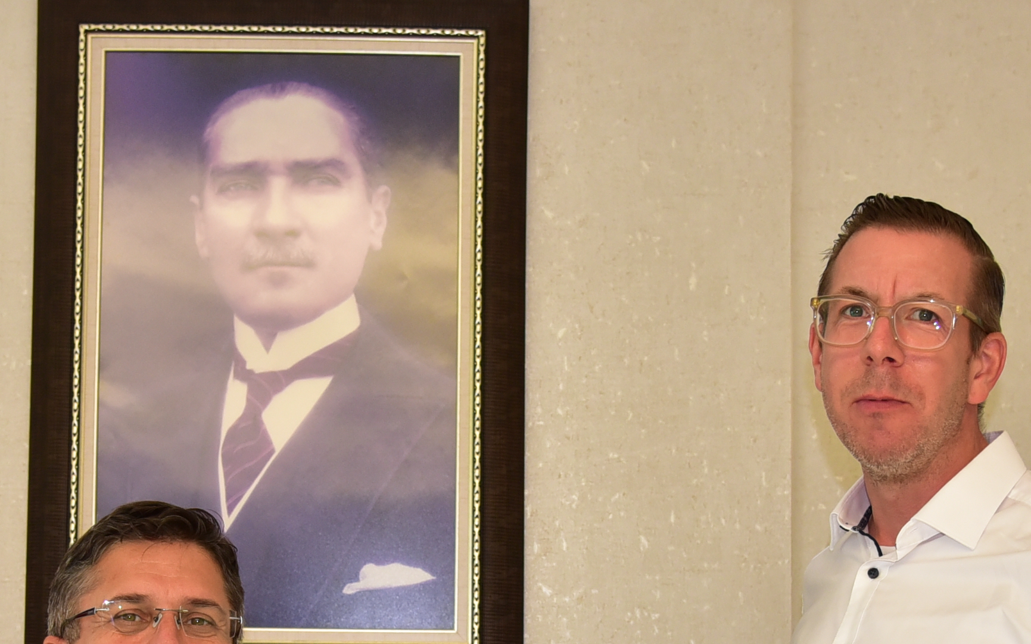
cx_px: 419
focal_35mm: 85
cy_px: 662
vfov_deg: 15.1
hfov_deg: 24.3
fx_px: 2388
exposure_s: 1/200
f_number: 5
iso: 1100
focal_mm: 32
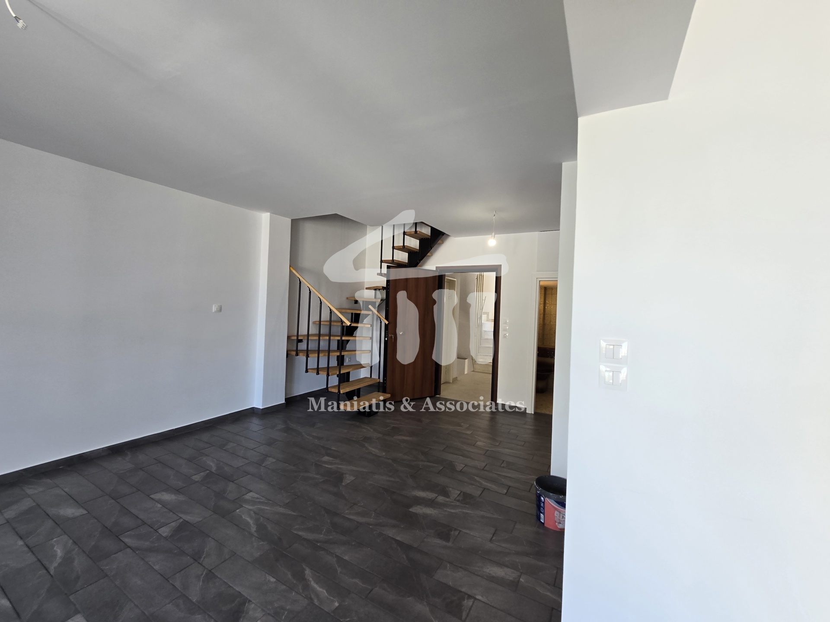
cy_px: 311
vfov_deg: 89.9
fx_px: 312
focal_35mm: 13
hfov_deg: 106.2
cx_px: 415
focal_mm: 2.2
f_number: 2.2
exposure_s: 1/50
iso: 50
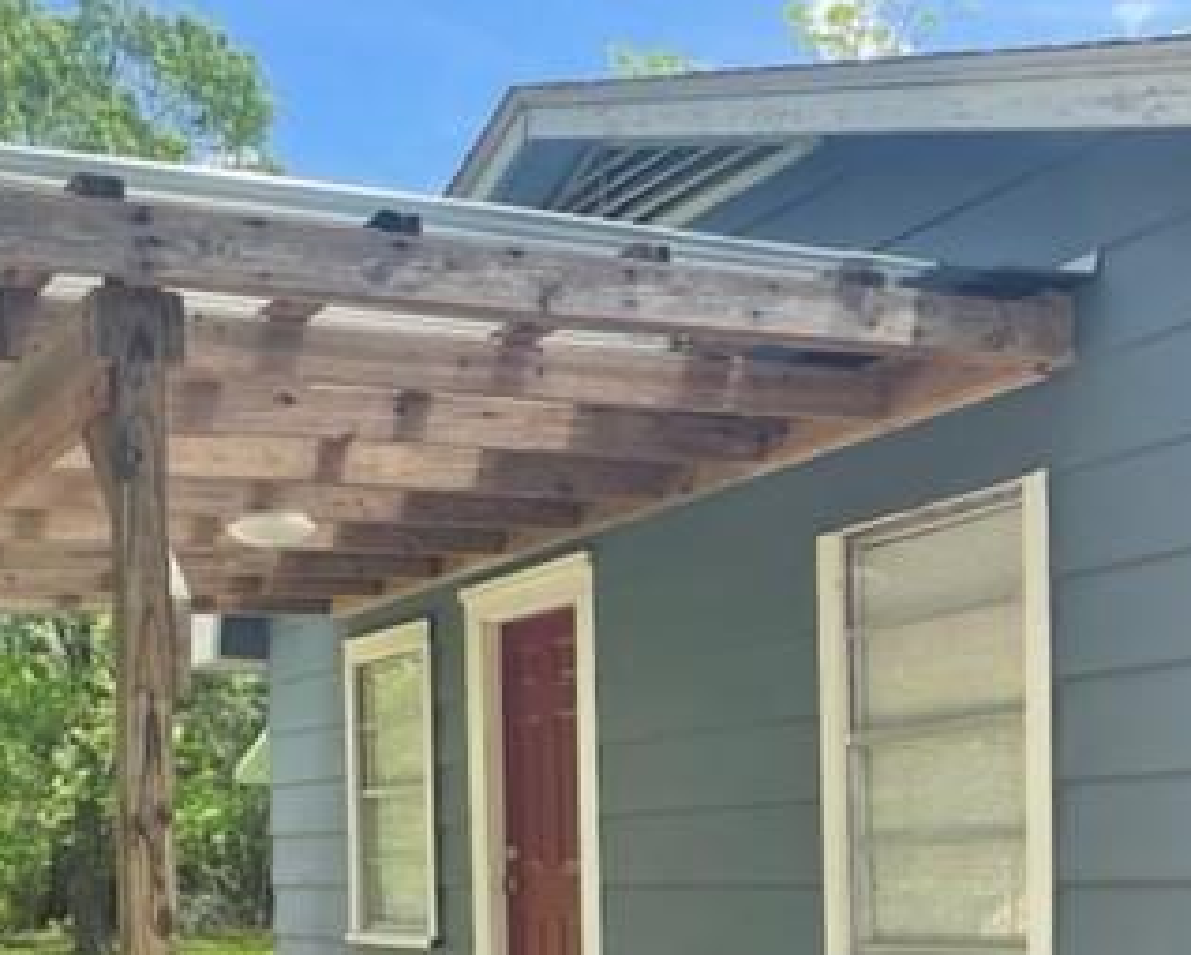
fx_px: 1799
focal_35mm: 51
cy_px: 895
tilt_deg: -0.5
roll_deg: +1.2
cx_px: 633
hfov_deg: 36.6
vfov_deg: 28.4
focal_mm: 4.2
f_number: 1.6
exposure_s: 1/1221
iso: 32
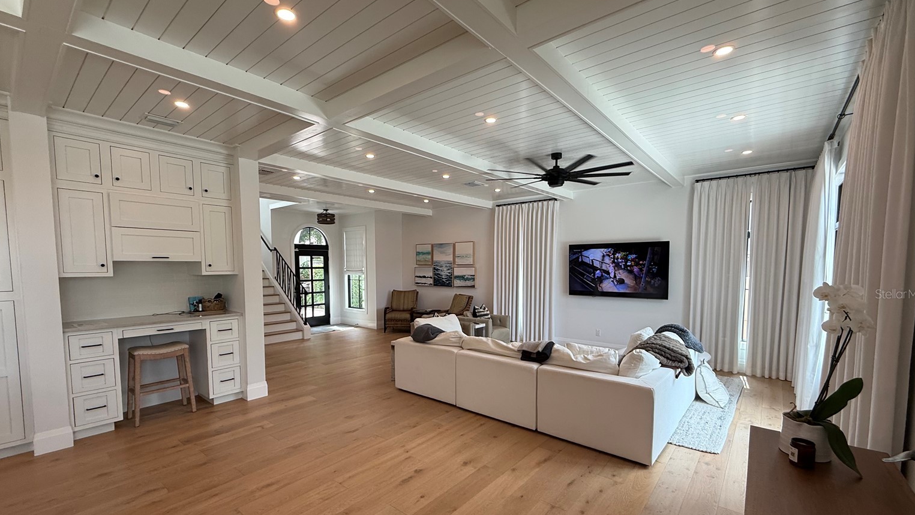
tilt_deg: -4.0
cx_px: 452
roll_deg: -0.4
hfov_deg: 99.4
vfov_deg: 66.8
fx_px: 388
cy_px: 294
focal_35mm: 16
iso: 80
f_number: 2.2
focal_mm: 2.22
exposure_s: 1/120
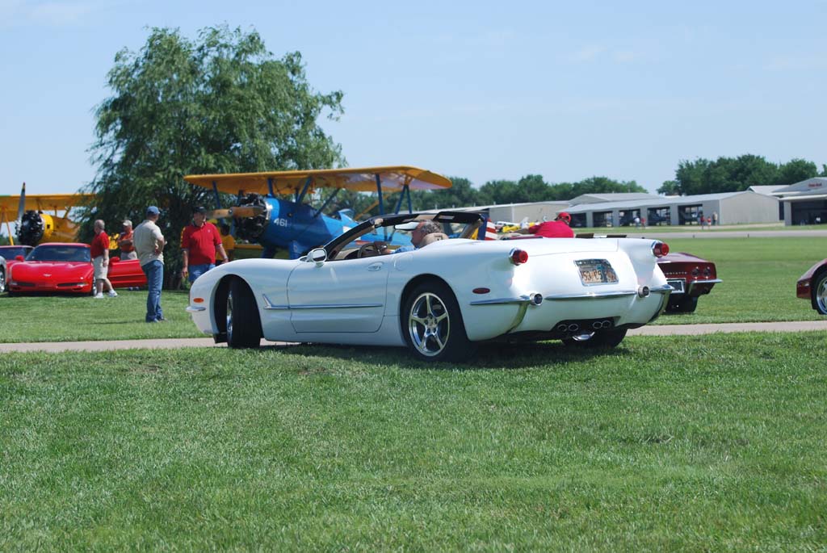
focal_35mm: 105
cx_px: 414
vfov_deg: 13.1
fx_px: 2414
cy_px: 276
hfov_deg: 19.4
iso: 140
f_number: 5.6
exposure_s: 1/500
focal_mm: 70
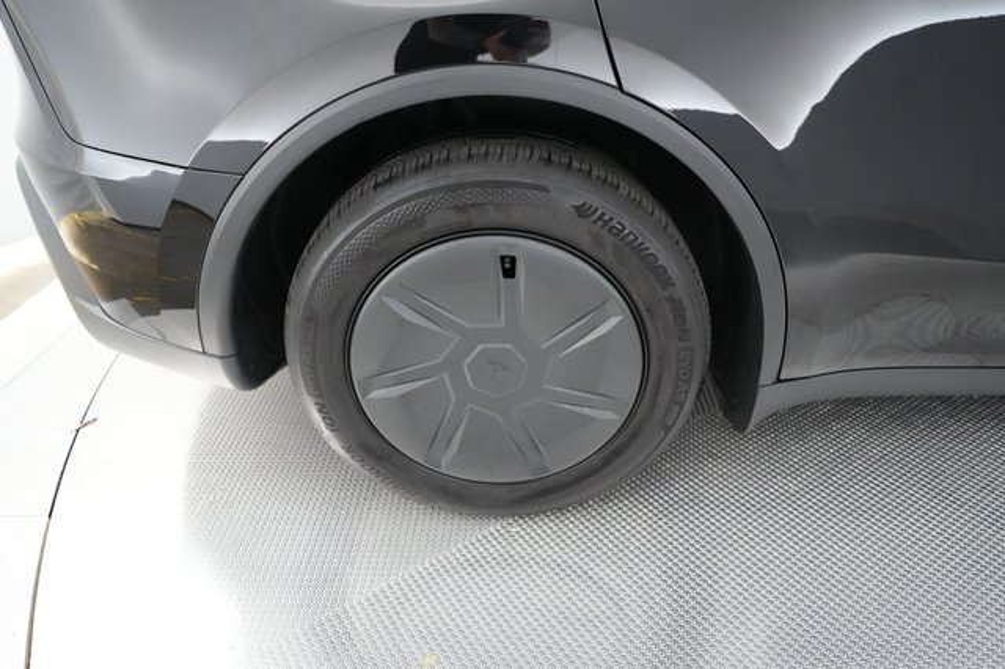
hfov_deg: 73.8
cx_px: 502
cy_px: 334
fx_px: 670
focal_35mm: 24
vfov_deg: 53.1
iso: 8000
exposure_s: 1/250
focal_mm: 24
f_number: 2.8
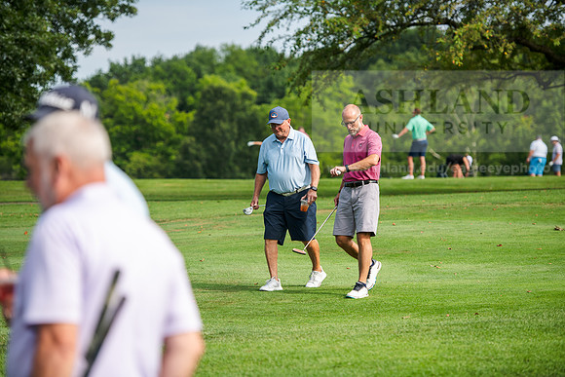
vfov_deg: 10.2
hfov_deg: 15.2
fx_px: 2119
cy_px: 188
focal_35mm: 135
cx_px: 282
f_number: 3.2
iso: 80
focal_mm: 135
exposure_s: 1/800
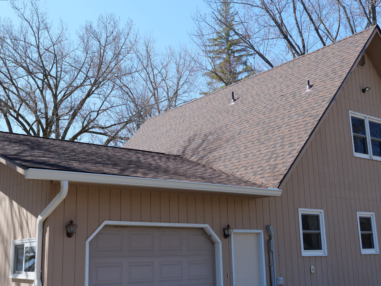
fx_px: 484
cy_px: 143
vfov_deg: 32.9
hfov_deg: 42.9
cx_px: 190
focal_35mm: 44
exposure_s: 1/800
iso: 200
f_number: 4.5
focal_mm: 22
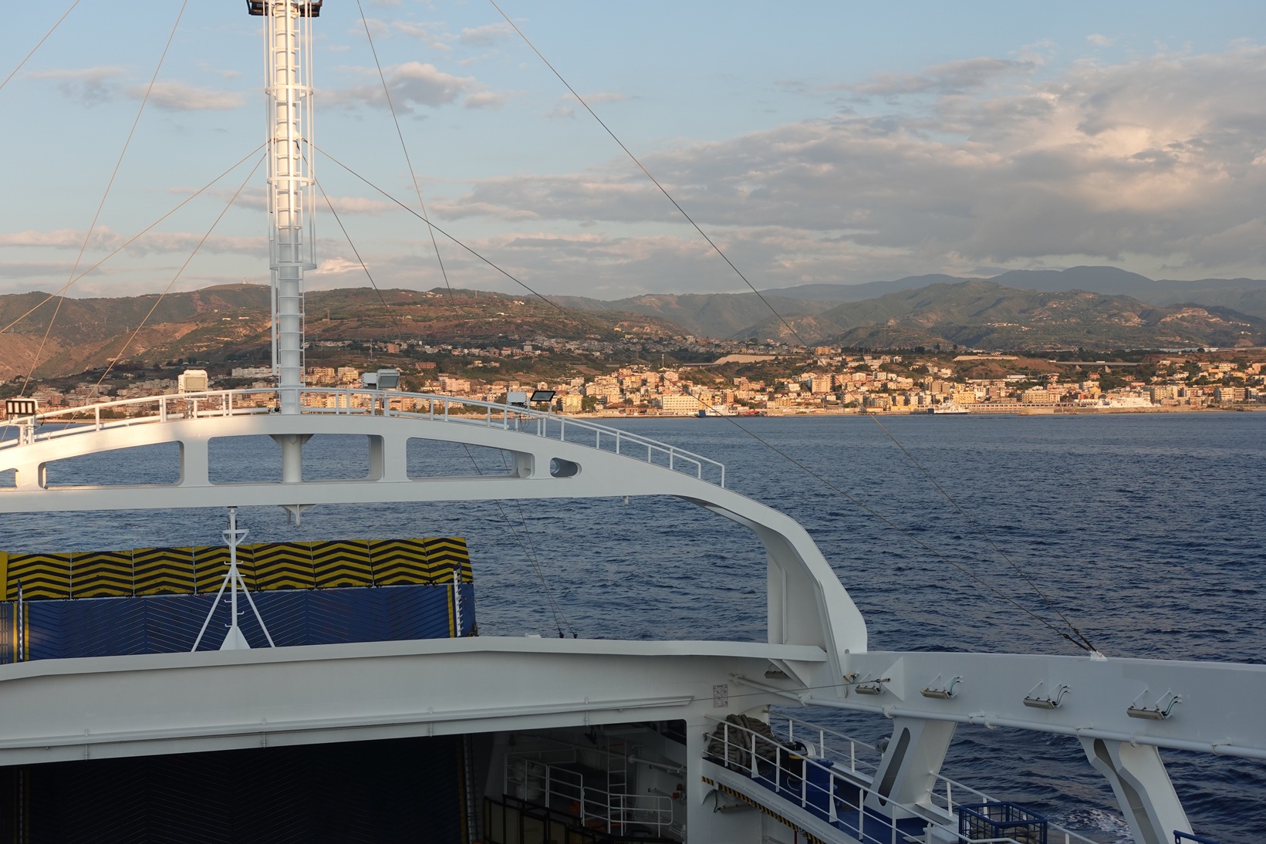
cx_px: 633
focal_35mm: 47
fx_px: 1653
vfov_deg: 28.6
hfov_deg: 41.9
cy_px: 422
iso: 125
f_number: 5.6
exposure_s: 1/200
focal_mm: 17.27
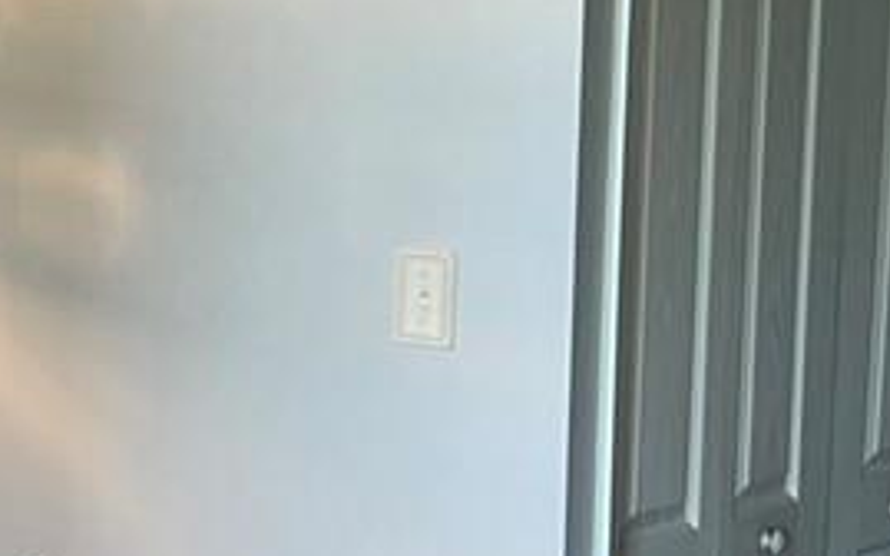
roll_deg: -0.3
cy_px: 232
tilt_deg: -5.5
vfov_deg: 12.5
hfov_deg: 17.1
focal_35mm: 105
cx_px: -596
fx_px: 2546
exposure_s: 1/60
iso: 100
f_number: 1.5
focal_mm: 5.7
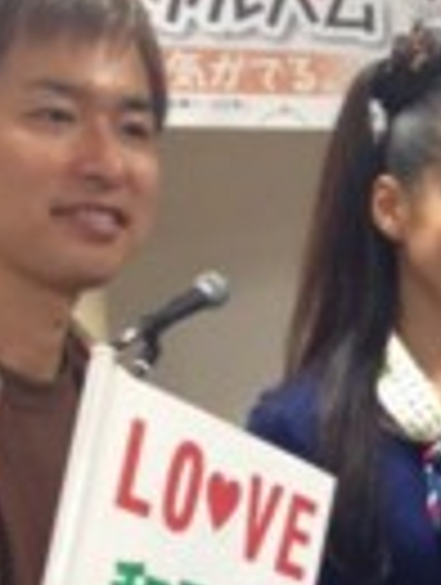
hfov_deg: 12.0
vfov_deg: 16.0
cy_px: 558
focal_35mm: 121
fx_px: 2049
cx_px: 522
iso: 64
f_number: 2.4
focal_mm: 4.28
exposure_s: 1/20
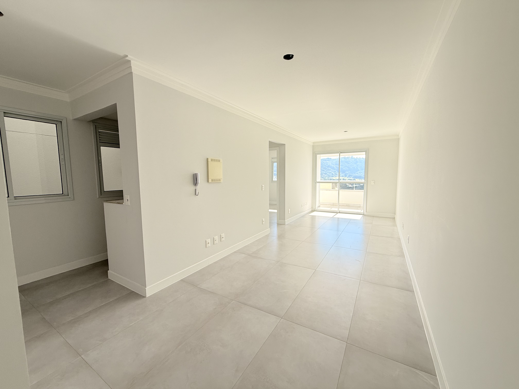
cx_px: 260
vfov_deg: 85.7
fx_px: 210
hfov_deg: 102.1
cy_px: 194
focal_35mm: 14
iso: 64
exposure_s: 1/152
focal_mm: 2.22
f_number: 2.2
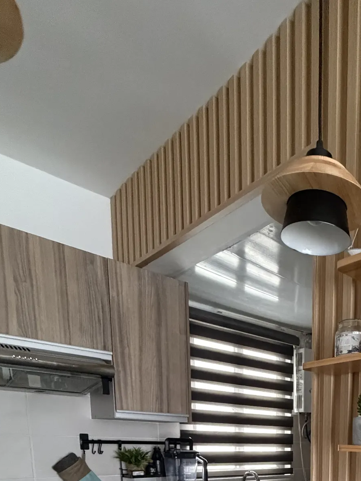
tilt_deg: -9.3
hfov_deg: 42.3
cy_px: 515
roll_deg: -1.0
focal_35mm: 30
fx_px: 417
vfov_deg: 46.4
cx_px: 336
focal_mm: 2.22
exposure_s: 1/60
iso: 640
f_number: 2.2
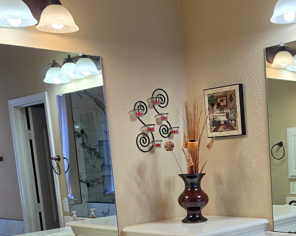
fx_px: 464
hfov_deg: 34.1
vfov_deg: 27.4
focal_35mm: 53
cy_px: 222
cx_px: 245
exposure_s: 1/120
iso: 25
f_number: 1.4
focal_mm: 6.5
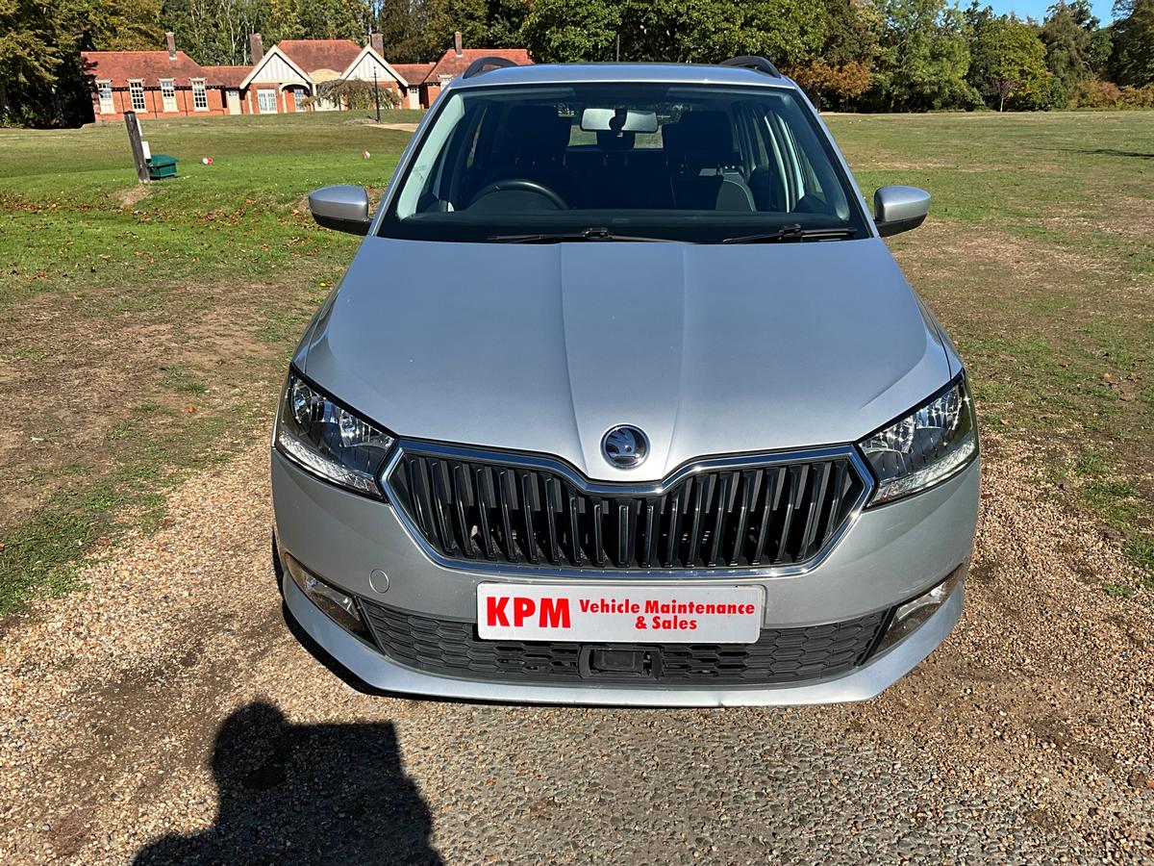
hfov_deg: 61.7
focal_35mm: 29
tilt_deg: -18.0
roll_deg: +1.8
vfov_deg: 48.2
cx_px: 577
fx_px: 967
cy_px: 433
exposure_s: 1/1984
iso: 25
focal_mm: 3
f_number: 1.8
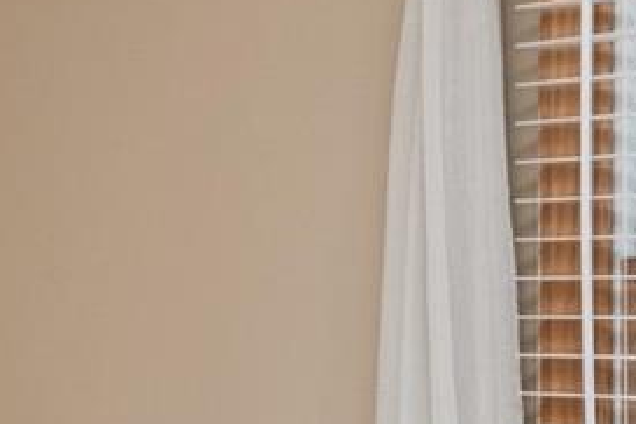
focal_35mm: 120
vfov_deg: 11.3
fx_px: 2120
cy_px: 440
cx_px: -655
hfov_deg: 14.2
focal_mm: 16
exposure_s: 1/25
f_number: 9
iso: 200
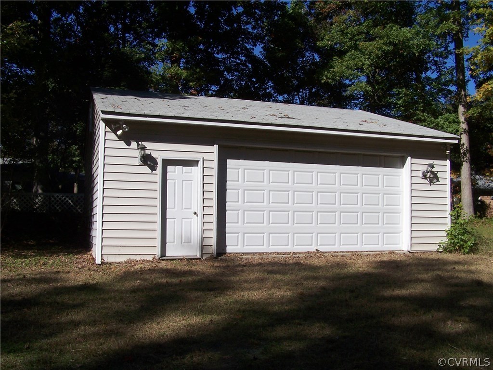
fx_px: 541
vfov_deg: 37.7
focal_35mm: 38
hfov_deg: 49.0
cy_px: 185
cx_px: 246
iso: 80
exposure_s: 1/750
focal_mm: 6.3
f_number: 5.6
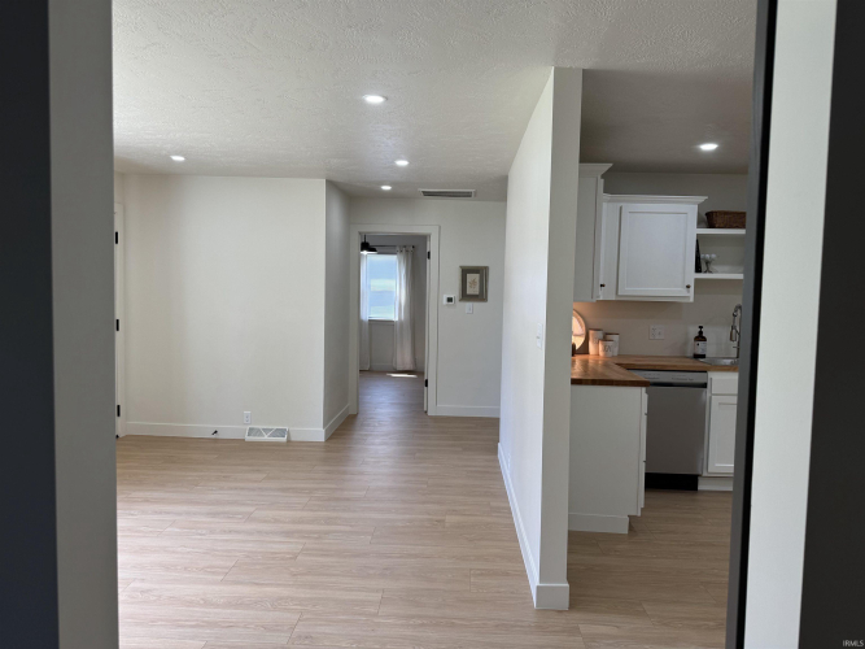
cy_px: 324
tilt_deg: -3.4
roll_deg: -1.2
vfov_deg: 56.8
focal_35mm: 24
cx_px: 432
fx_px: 600
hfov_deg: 71.6
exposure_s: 1/124
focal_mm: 6.76
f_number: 1.78
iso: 50
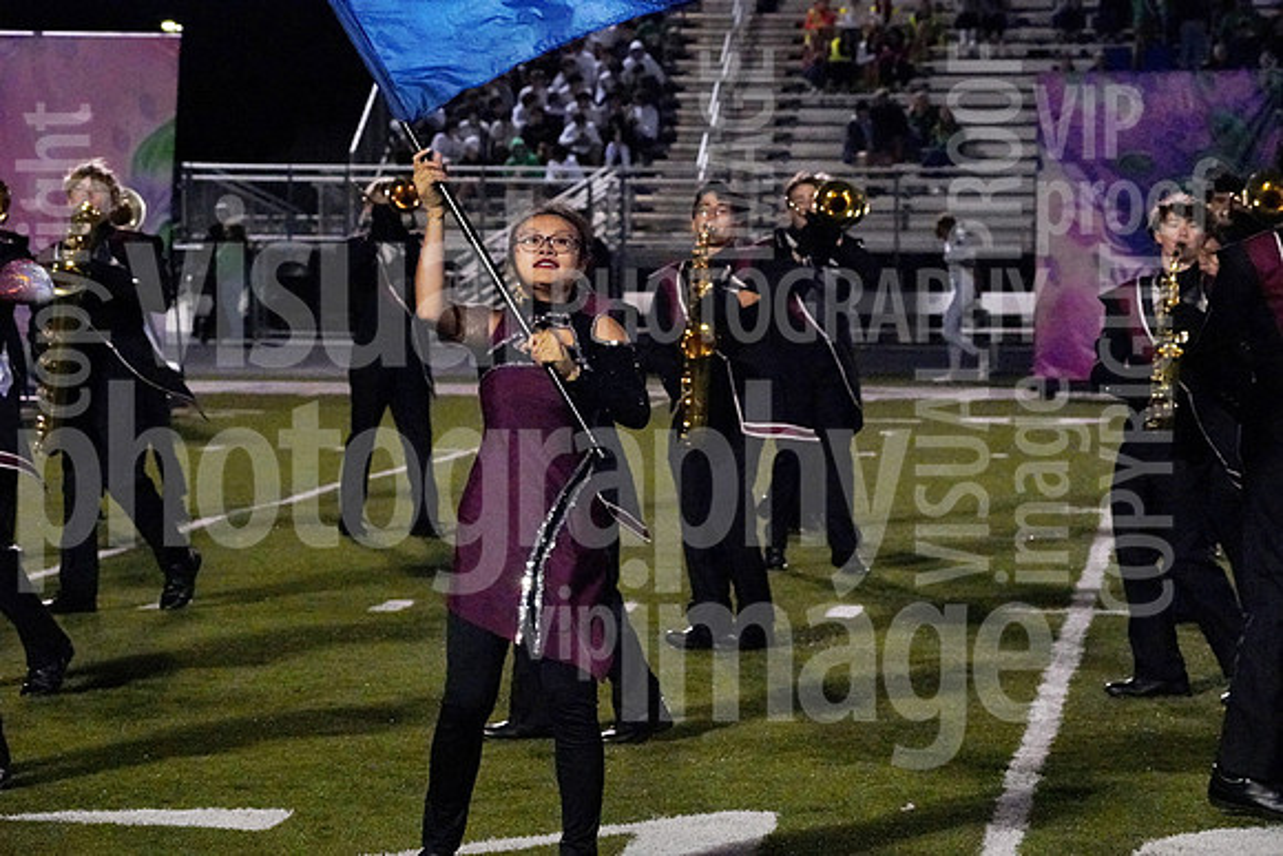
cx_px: 642
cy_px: 428
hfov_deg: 12.8
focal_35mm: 160
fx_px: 5721
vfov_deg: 8.6
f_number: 8
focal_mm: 107
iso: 16000
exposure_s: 1/800
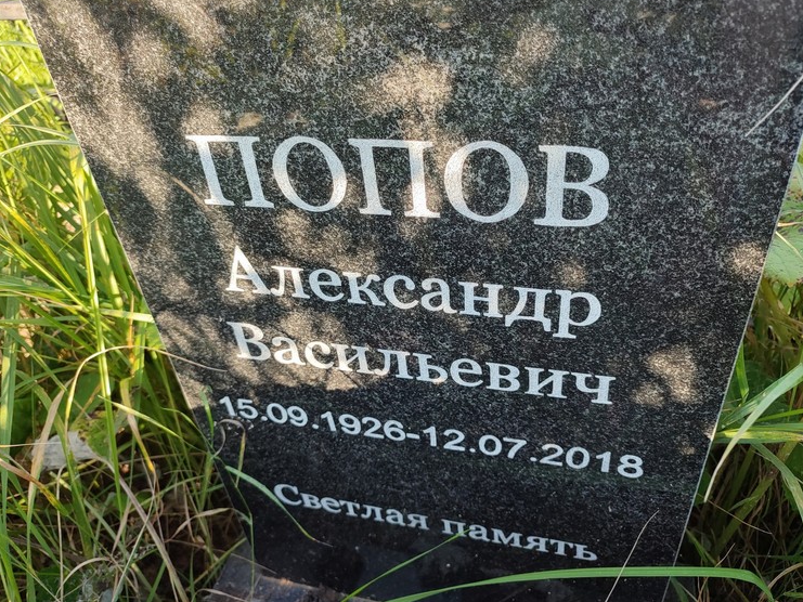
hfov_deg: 65.3
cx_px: 404
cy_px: 278
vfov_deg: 51.3
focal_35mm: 27
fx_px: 626
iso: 65
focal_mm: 6.04
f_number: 1.9
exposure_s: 1/100
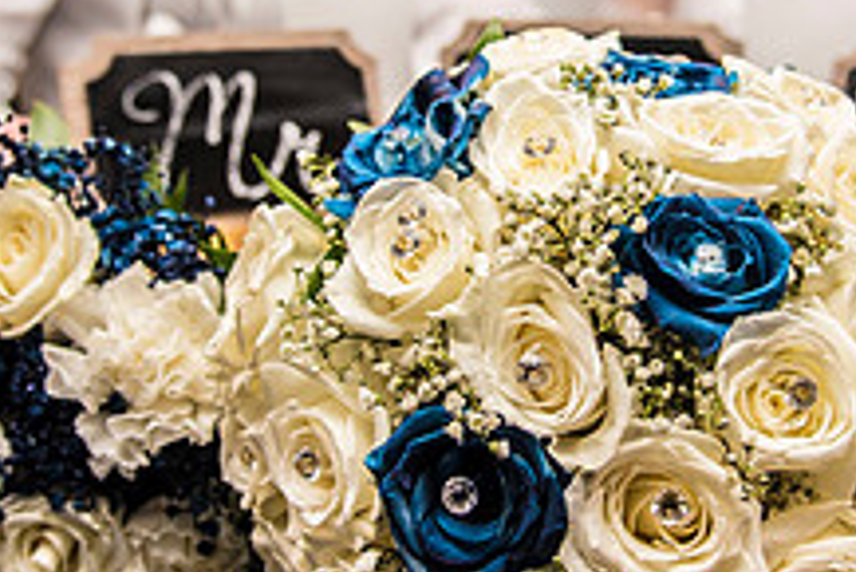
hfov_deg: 31.2
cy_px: 231
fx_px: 1523
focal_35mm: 64
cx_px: 552
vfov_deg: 21.2
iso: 1000
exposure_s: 1/200
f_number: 4
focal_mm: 24
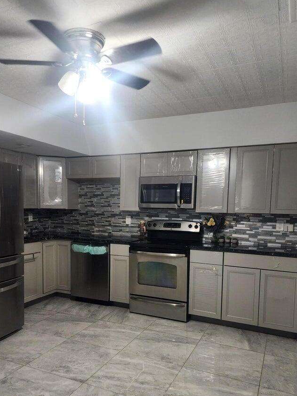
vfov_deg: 63.1
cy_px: 229
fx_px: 320
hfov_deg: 49.6
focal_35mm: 28
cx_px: 124
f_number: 1.8
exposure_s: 1/120
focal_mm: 6.4
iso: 250
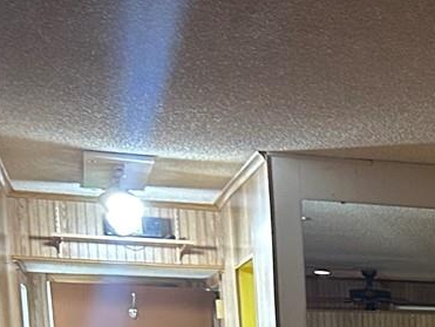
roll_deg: +0.8
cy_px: 601
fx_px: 1409
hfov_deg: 14.7
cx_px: 850
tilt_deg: -8.9
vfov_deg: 12.1
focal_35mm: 112
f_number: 1.5
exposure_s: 1/60
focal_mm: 5.7
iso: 500
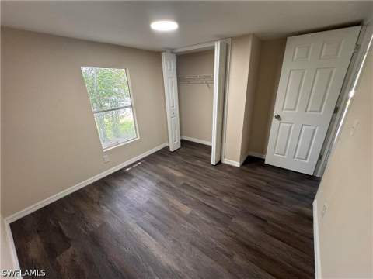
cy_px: 140
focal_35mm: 14
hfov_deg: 102.1
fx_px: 151
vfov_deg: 85.7
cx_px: 186
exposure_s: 1/120
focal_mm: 2.22
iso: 250
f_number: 2.2
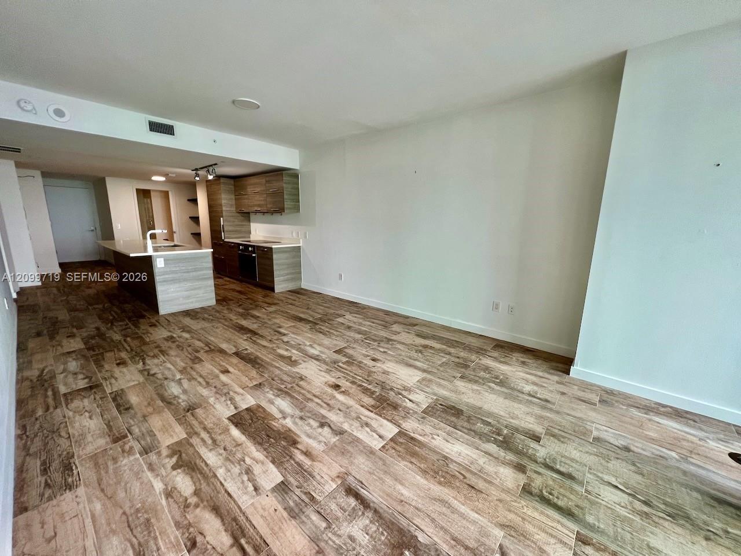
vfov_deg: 89.9
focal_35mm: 13
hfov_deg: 106.2
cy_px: 278
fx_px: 278
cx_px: 370
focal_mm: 1.57
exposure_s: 1/120
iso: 160
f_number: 1.8
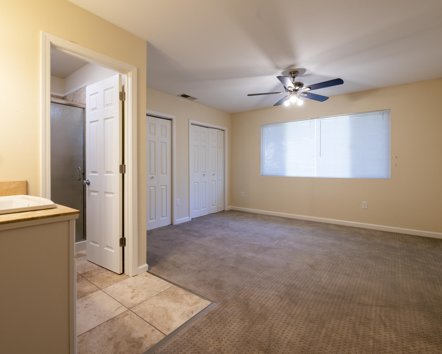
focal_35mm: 16
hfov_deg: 93.1
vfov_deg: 80.4
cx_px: 228
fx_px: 209
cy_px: 176
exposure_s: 1/15
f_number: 7.1
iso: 320
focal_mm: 14
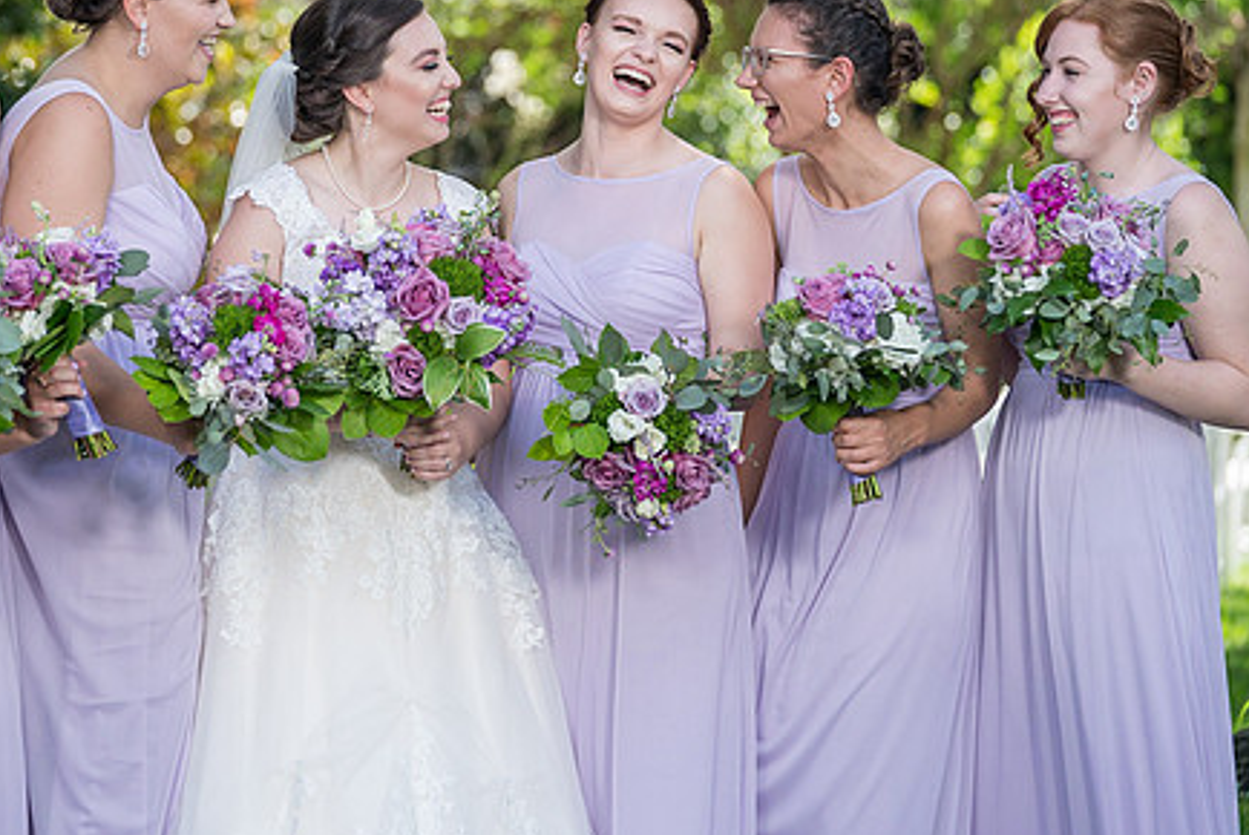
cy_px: 290
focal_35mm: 191
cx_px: 431
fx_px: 6631
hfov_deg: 10.8
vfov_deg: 7.2
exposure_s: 1/200
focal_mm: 136
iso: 100
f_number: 4
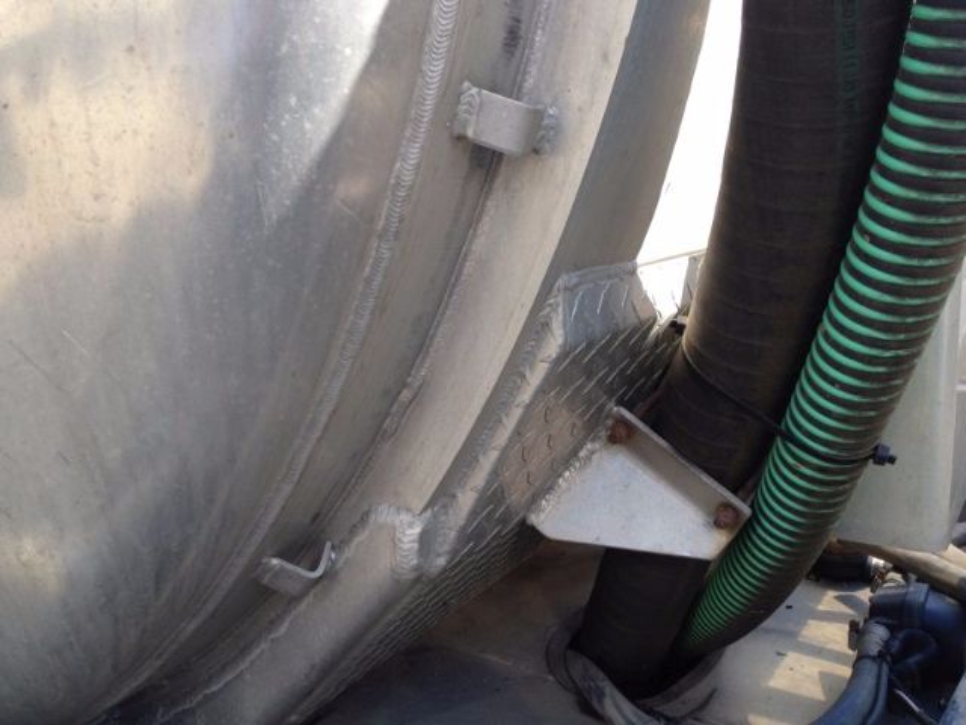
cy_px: 362
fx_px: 977
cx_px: 483
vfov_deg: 40.7
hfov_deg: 52.6
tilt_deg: -10.5
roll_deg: +0.5
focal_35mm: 35
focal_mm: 4.28
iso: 50
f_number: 2.4
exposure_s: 1/230
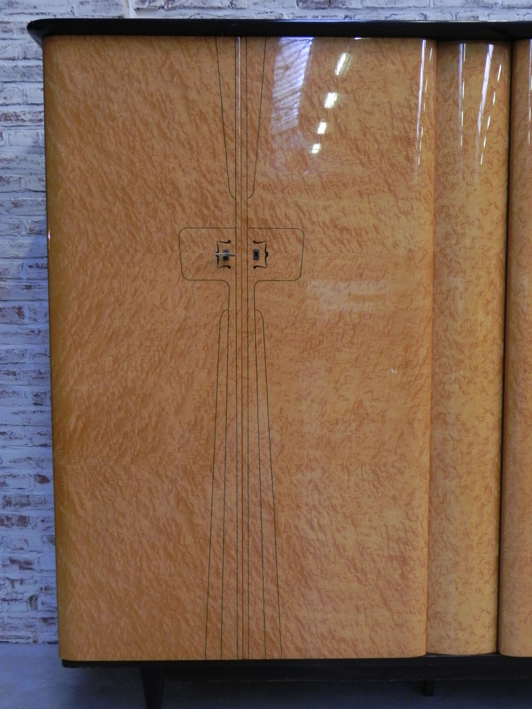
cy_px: 354
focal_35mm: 33
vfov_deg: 55.4
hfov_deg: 42.9
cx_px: 266
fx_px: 676
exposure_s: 1/24.4
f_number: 2.8
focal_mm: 5.9
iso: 400
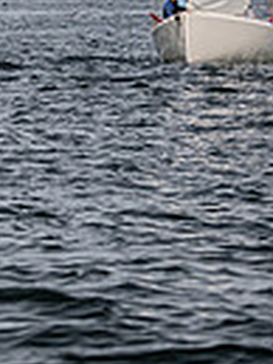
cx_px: -456
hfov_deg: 3.3
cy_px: -97
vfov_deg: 4.5
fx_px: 4619
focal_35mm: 440
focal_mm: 100
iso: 320
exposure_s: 1/3200
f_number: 5.6
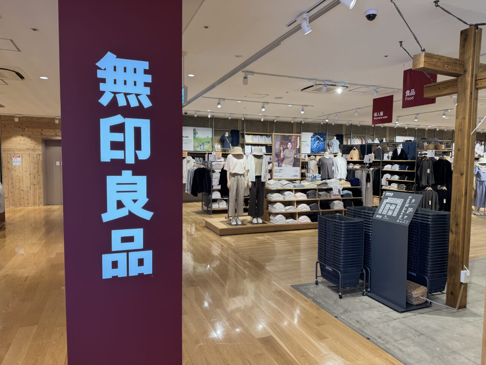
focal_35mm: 24
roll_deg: -0.2
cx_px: 243
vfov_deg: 56.8
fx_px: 337
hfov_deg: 71.6
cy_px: 182
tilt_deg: -0.7
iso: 64
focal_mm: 6.76
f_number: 1.78
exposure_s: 1/100
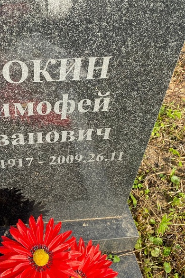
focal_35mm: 37
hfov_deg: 35.1
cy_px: 137
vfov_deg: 51.9
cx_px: 44
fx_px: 285
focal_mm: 4.25
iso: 32
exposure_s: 1/864
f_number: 1.8
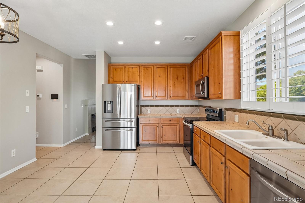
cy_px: 102
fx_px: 140
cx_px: 152
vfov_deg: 72.0
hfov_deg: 95.0
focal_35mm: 16
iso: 400
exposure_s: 1/30
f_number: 8
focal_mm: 11
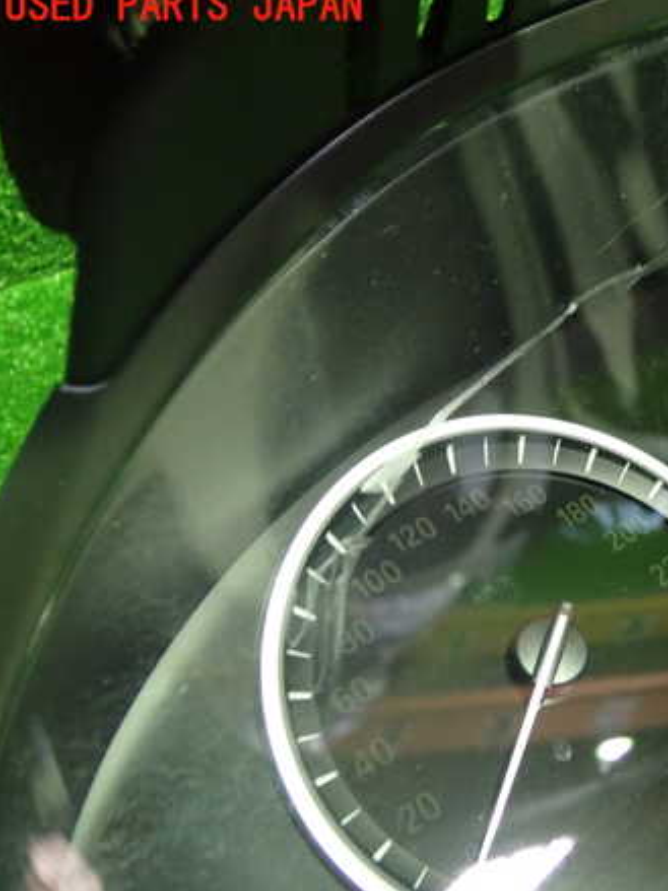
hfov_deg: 33.3
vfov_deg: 45.8
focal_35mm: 41
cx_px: 603
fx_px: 1055
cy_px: 438
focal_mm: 5.4
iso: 640
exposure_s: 1/30
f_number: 2.3
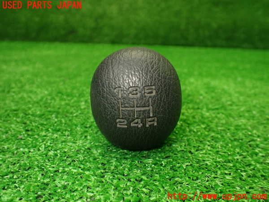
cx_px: 134
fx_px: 233
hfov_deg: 60.0
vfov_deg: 46.8
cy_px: 101
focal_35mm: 30
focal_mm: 5.4
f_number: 2.3
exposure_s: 1/125
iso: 500
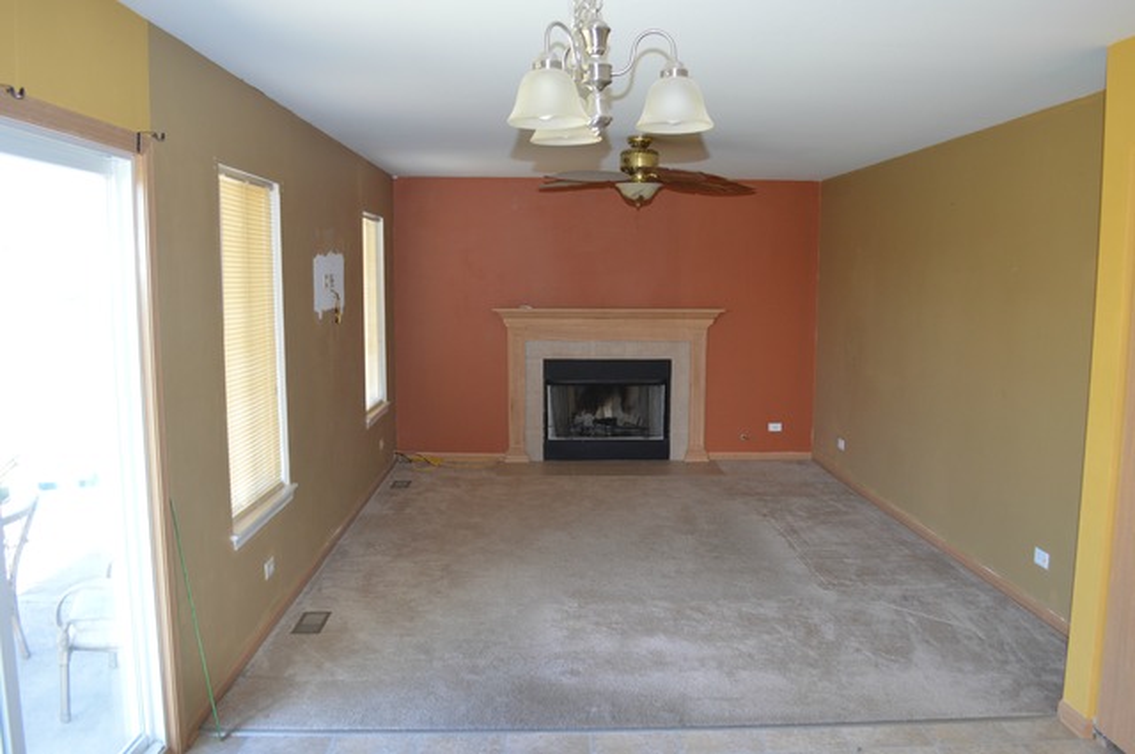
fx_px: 850
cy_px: 377
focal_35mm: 27
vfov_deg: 47.8
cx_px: 568
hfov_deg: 67.4
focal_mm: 18
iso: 400
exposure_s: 1/80
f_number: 4
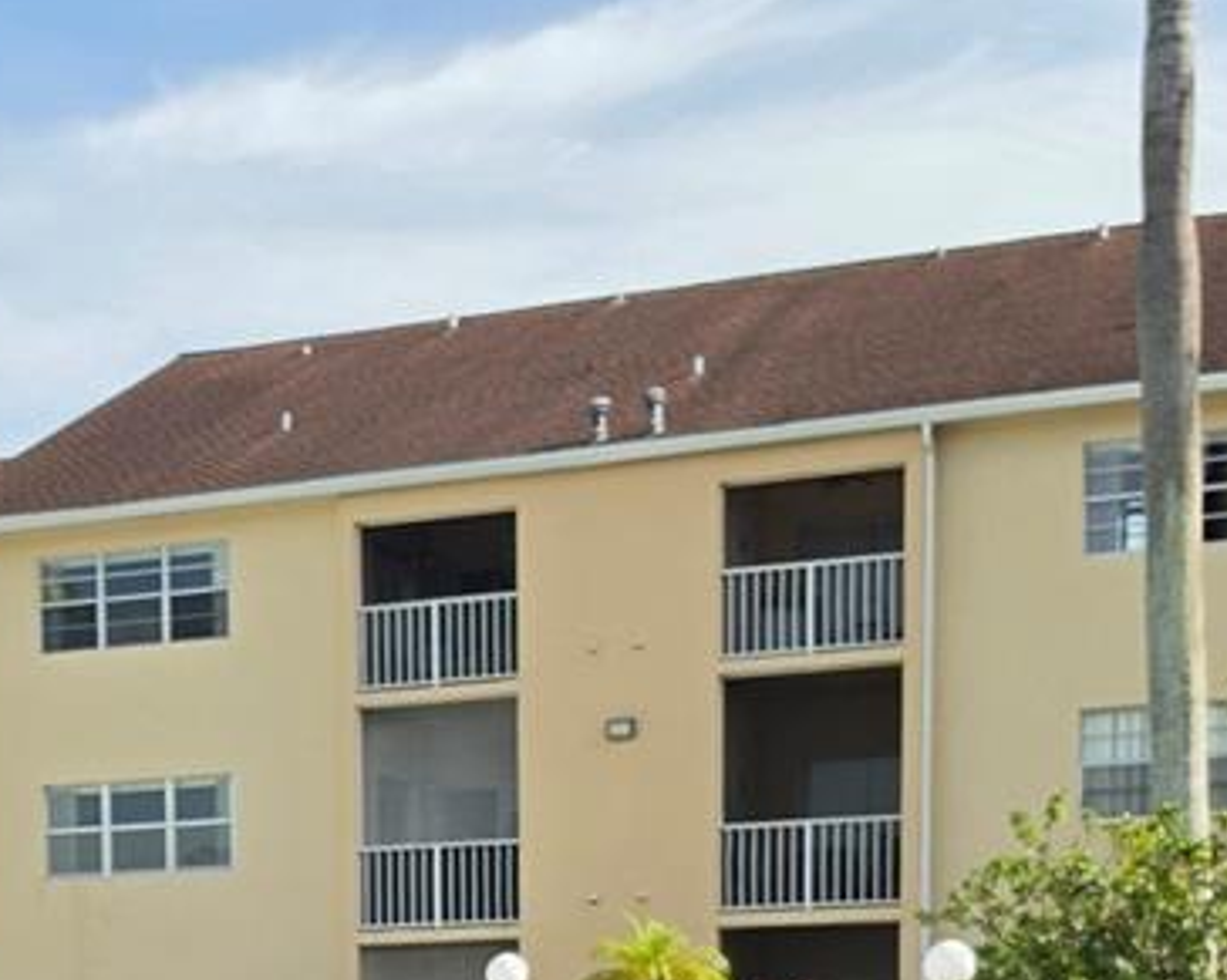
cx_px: 64
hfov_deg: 24.8
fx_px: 2687
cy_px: 1297
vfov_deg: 19.1
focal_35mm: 74
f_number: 1.4
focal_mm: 6.5
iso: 64
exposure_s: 1/5151
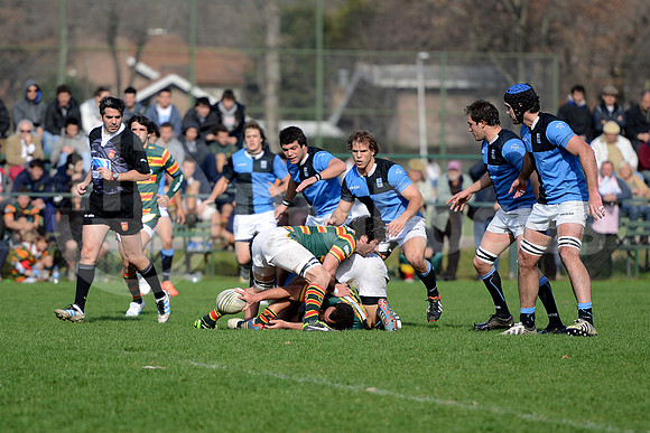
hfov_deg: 10.5
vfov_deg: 7.0
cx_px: 325
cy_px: 216
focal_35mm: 195
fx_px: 3521
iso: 250
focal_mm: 195
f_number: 2.8
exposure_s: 1/1600
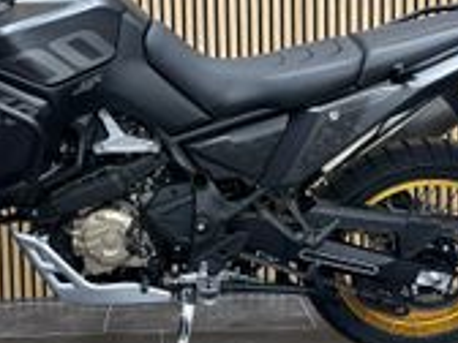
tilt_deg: -4.8
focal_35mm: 57
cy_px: 139
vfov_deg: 25.6
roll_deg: +1.6
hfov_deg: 33.6
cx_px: 169
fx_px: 754
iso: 160
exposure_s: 1/50
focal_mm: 6.86
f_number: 1.78
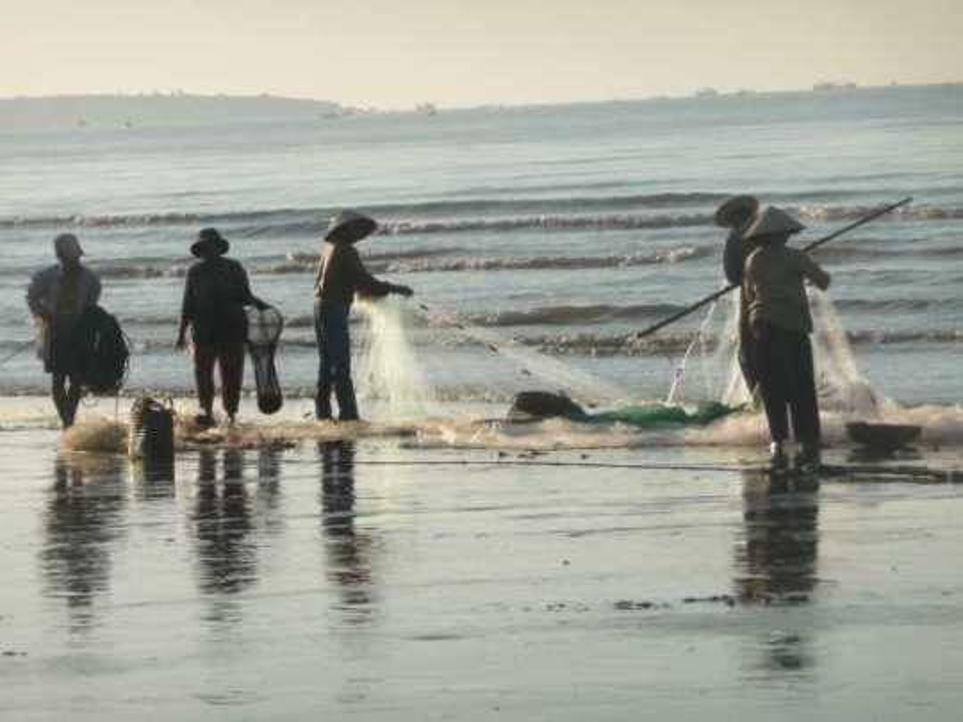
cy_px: 361
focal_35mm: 228
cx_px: 482
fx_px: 6343
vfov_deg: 6.5
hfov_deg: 8.7
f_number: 4.9
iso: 100
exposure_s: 1/1000
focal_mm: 39.2
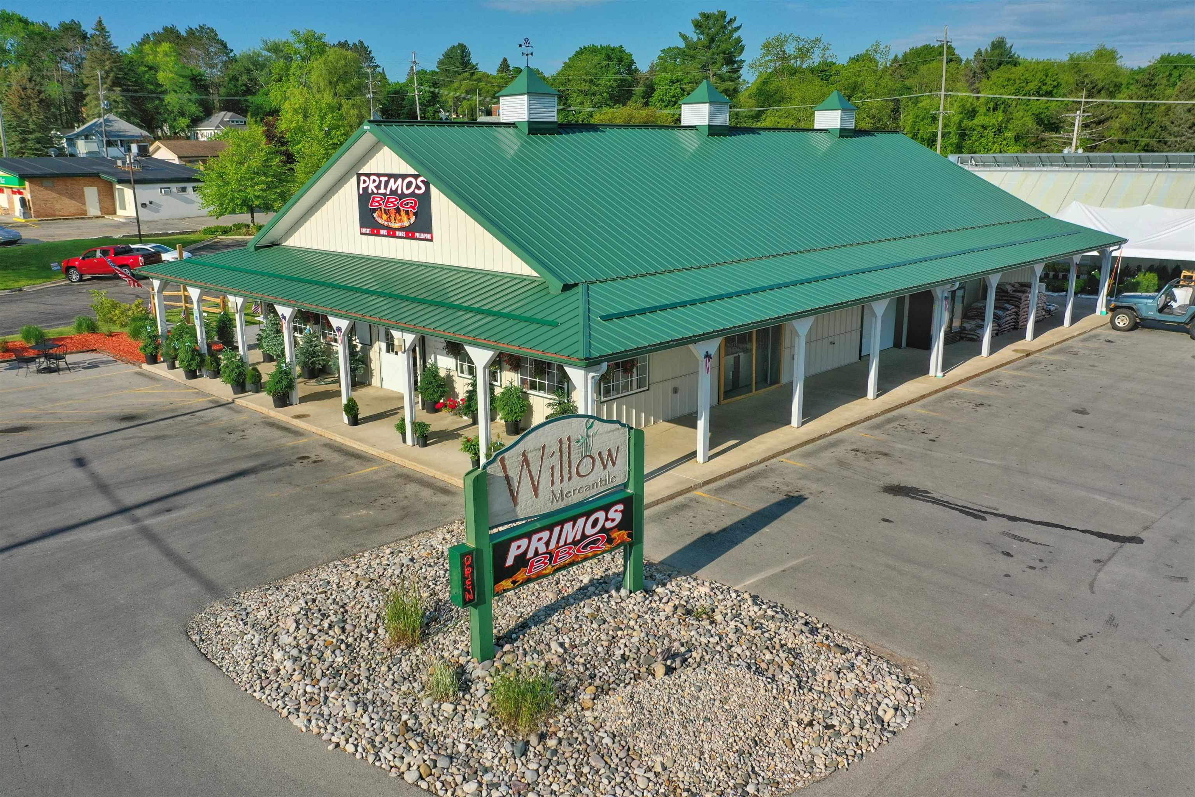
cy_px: 398
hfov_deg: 65.5
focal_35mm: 28
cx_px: 598
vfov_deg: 46.4
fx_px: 929
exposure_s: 1/160
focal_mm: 10.26
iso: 100
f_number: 4.5
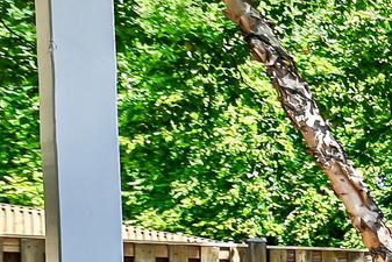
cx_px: 1134
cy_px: 473
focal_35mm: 85
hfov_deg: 12.1
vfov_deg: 14.2
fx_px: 926
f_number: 5.6
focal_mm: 14
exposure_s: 1/250
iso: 100
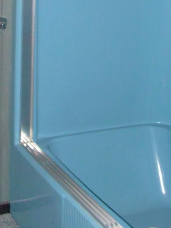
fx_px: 645
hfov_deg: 15.0
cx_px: 39
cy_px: -16
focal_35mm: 98
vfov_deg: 19.3
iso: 200
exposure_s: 1/30
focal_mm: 7.54
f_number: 2.8
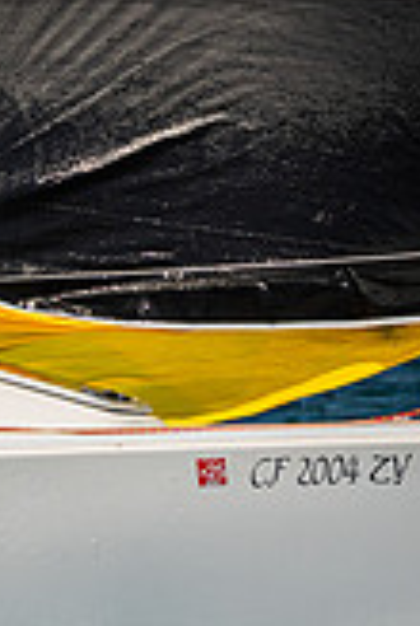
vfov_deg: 2.0
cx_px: -603
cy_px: 86
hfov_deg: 1.4
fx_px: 17756
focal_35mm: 1019
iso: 500
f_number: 8
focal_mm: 280
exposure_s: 1/2000
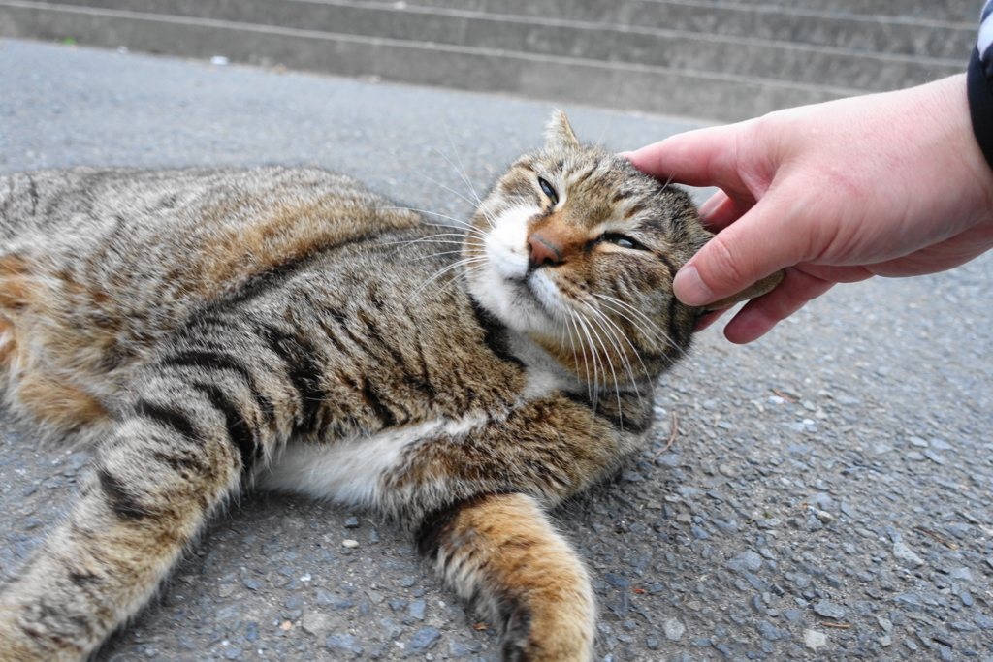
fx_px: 662
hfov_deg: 73.7
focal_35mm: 24
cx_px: 496
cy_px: 331
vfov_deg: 53.1
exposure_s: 1/100
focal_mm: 8.8
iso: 400
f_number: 2.5
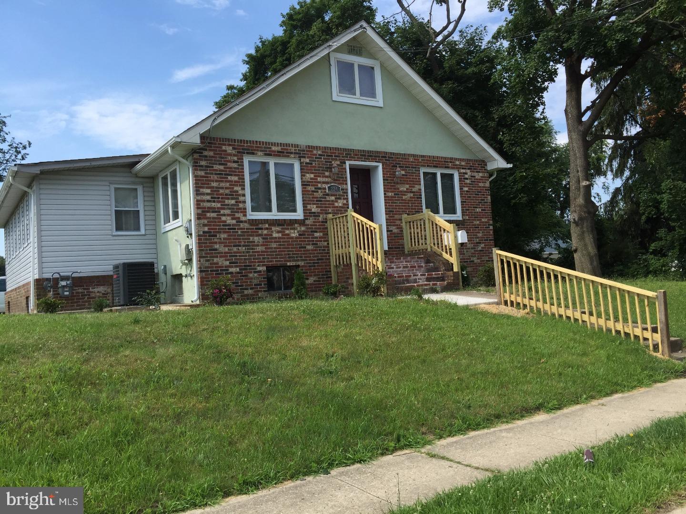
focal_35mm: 29
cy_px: 257
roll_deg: +3.4
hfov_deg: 61.7
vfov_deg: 48.2
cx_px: 343
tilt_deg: +3.6
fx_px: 575
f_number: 2.2
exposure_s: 1/1412
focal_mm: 4.15
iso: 32
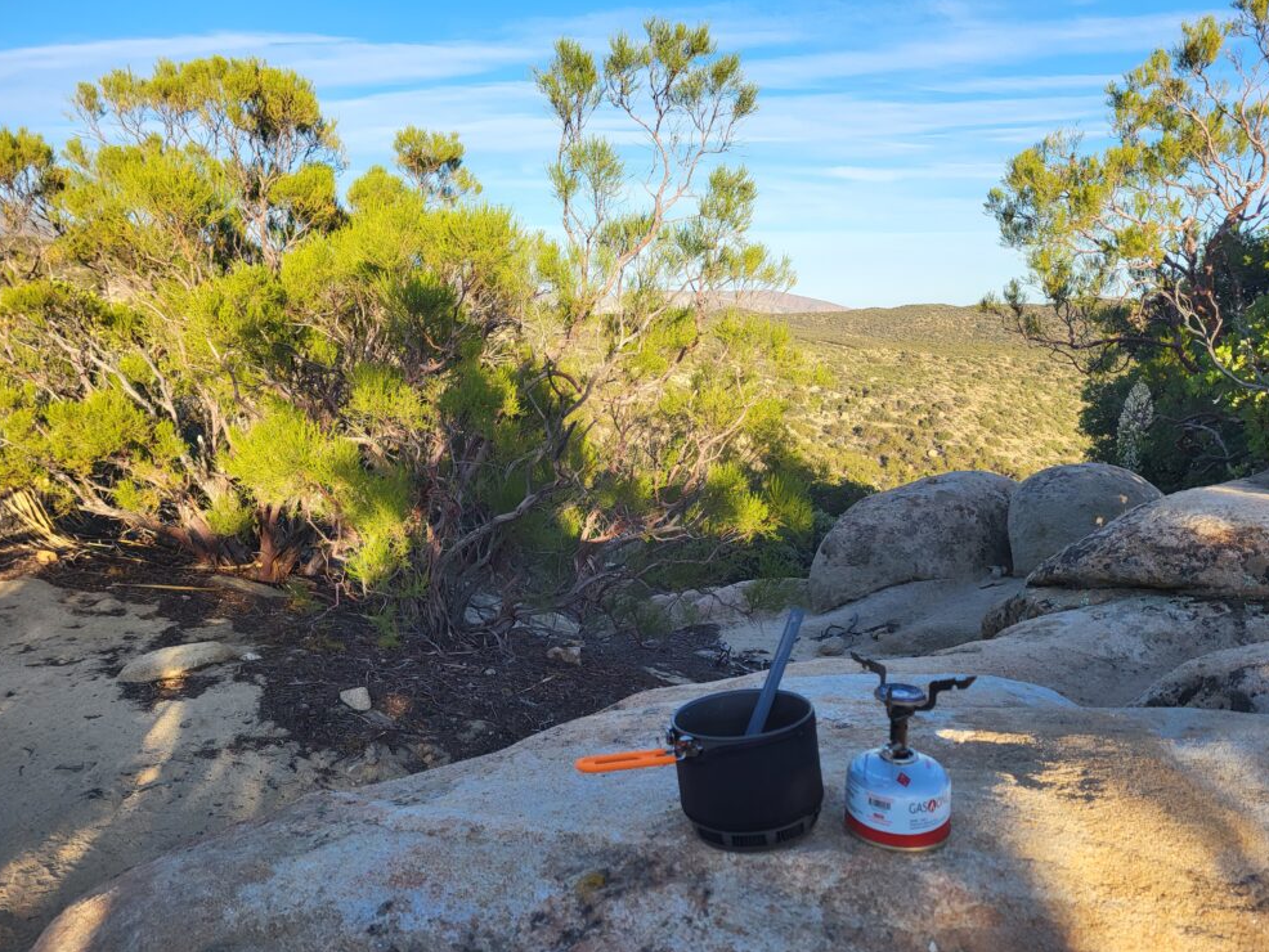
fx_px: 990
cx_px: 646
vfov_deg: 51.4
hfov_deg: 65.3
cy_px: 481
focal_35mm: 27
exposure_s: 1/907
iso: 40
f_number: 1.8
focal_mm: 5.4
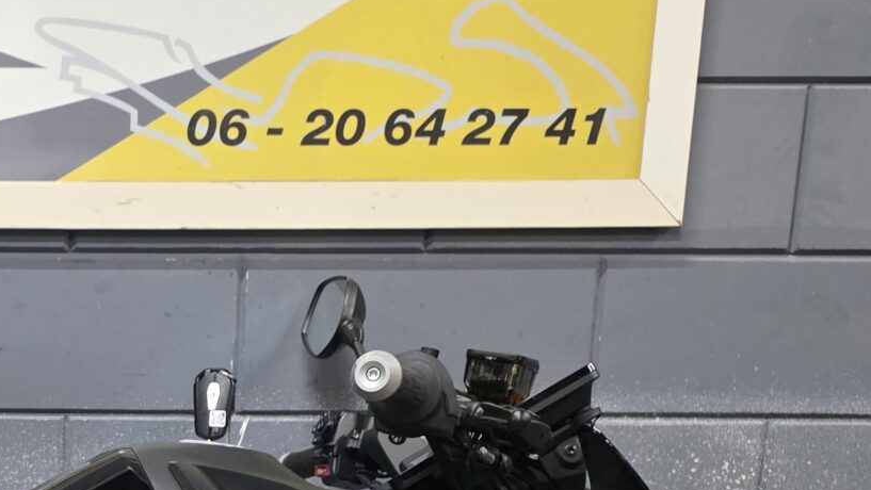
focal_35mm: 73
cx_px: -9
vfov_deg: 15.7
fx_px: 1686
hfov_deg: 27.3
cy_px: 655
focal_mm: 6.25
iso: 1600
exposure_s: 1/100
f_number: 1.7
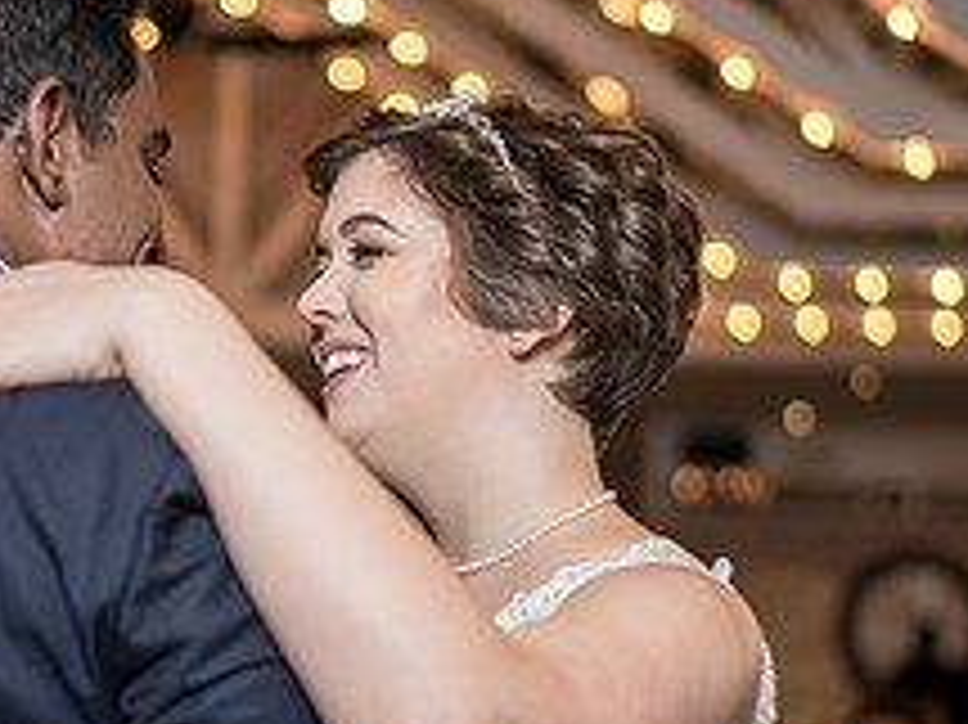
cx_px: 221
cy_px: 510
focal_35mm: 91
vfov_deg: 16.2
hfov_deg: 21.3
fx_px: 2543
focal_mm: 35
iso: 200
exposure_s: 1/200
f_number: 1.4
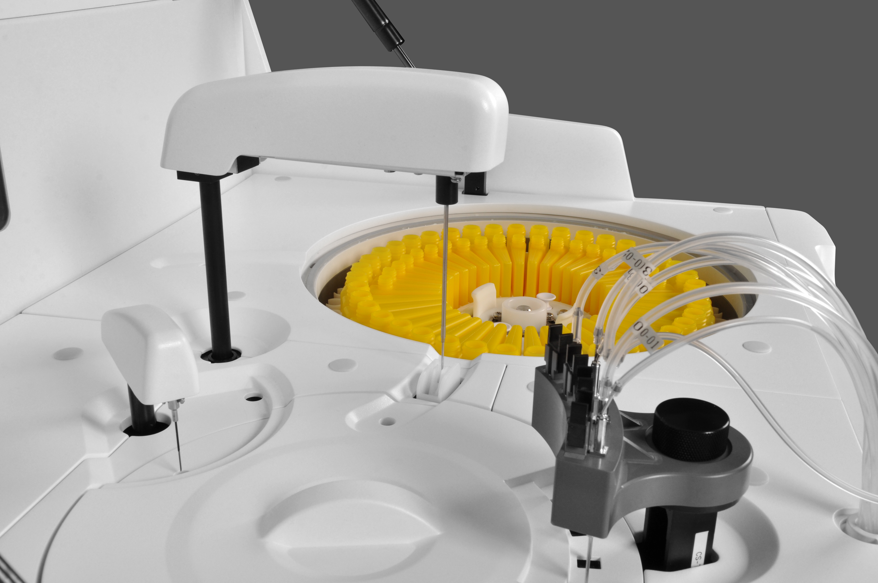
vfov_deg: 34.1
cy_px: 292
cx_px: 439
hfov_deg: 49.6
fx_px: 950
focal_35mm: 39
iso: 200
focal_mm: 26
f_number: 14
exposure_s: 1/125
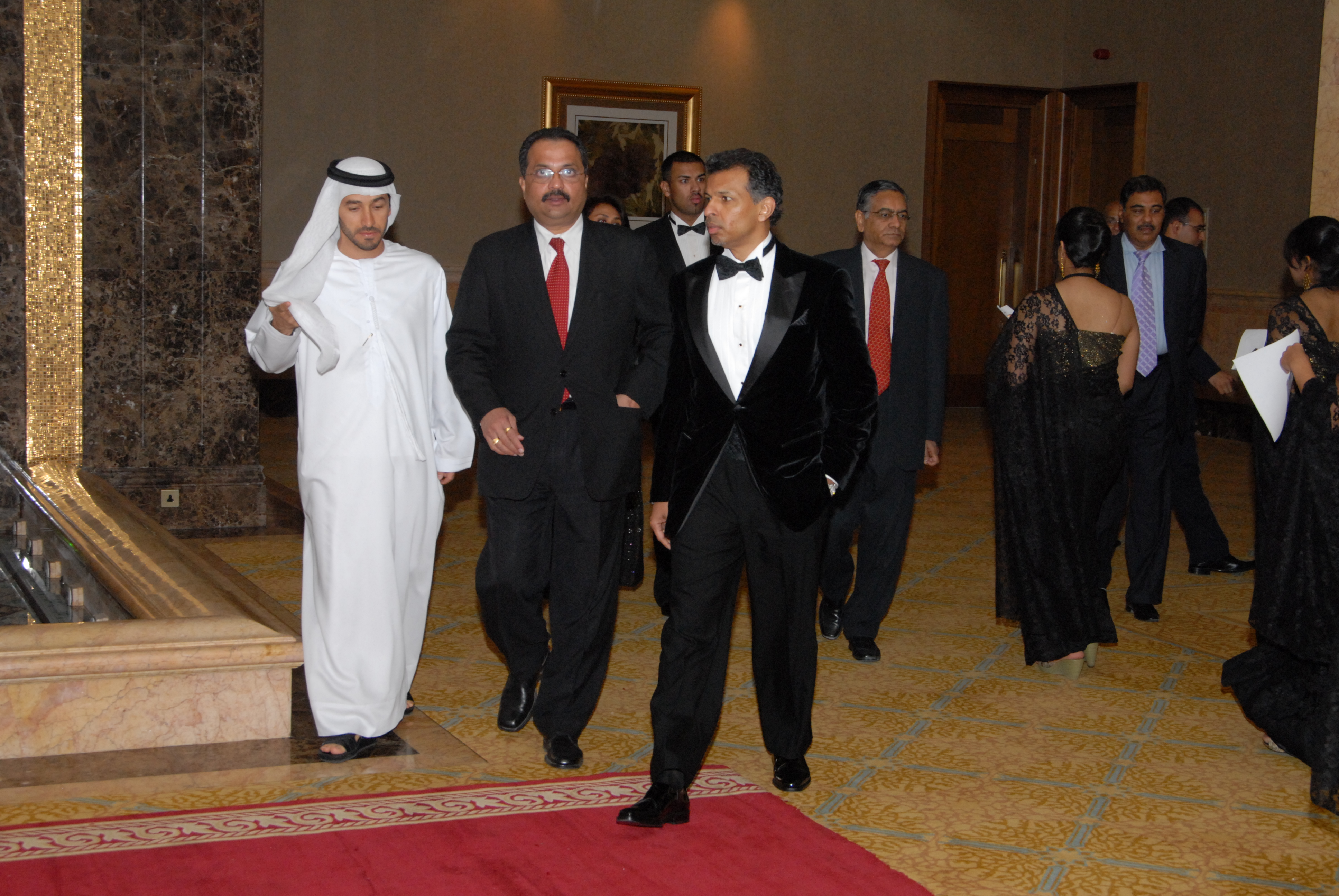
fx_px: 1955
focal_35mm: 52
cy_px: 448
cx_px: 670
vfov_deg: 25.8
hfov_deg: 37.8
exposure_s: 1/125
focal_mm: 35
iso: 800
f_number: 7.1
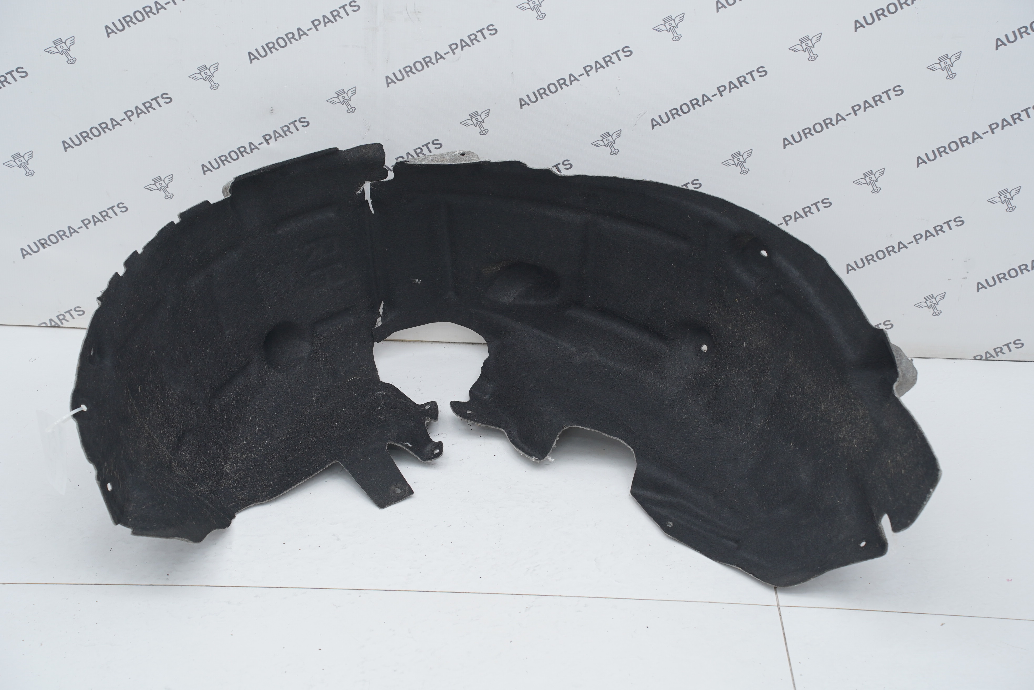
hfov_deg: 28.8
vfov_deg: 19.5
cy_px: 345
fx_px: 2010
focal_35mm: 70
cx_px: 517
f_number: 6.3
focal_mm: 70
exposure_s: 1/125
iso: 640
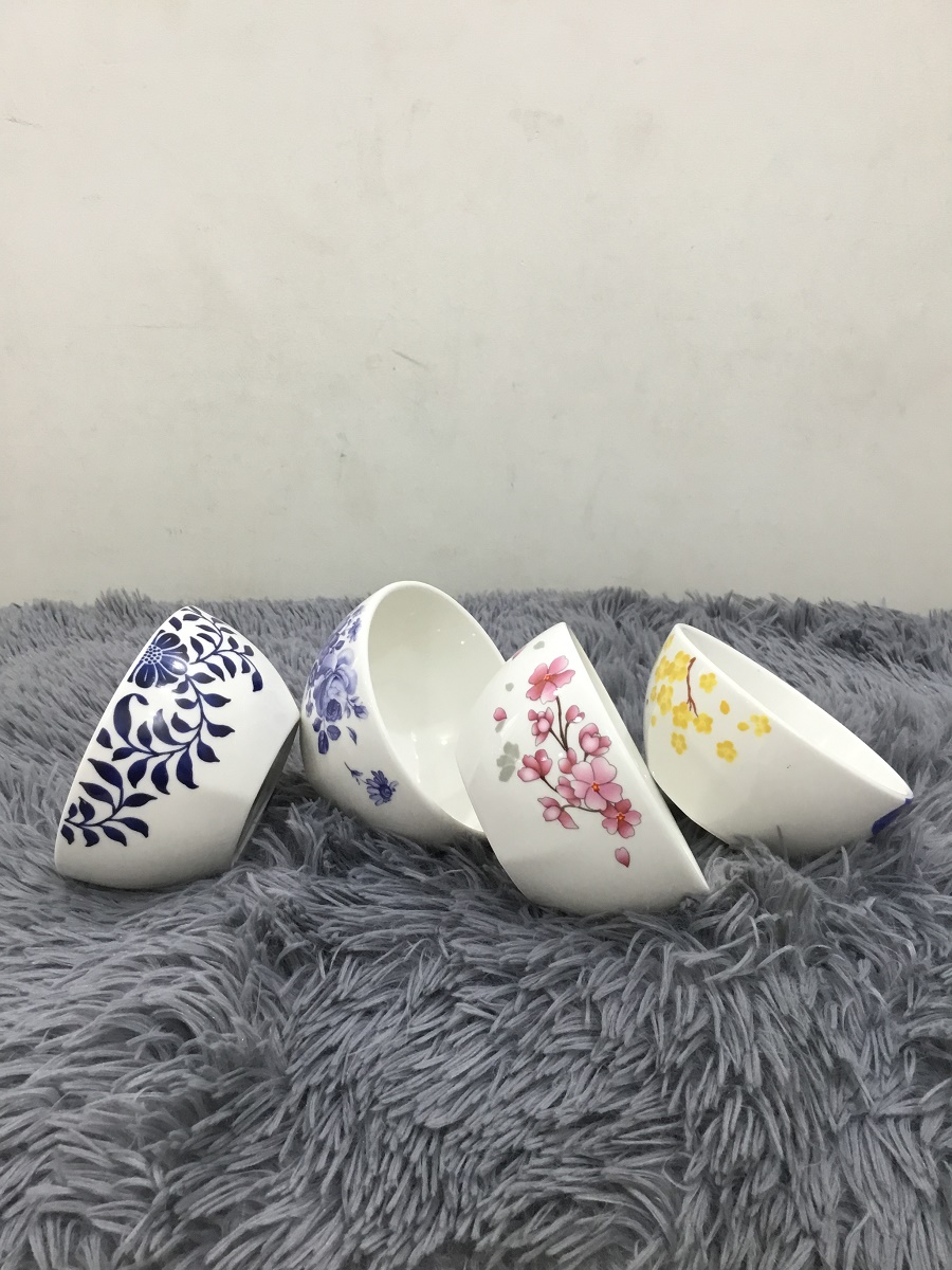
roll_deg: +1.0
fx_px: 1137
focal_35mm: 31
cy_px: 635
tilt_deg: -19.0
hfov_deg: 45.4
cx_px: 476
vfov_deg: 58.4
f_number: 2.4
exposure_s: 1/33
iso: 100
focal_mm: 3.3
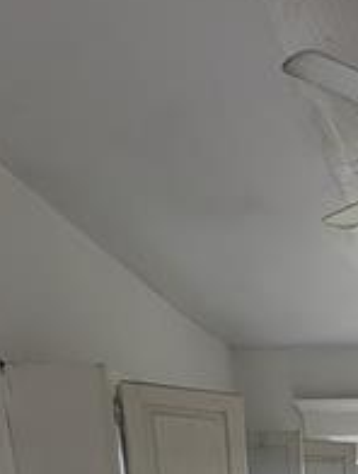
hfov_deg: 26.0
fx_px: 645
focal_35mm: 47
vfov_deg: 24.5
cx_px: 479
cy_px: 796
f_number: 1.7
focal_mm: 2.02
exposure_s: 1/222
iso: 50
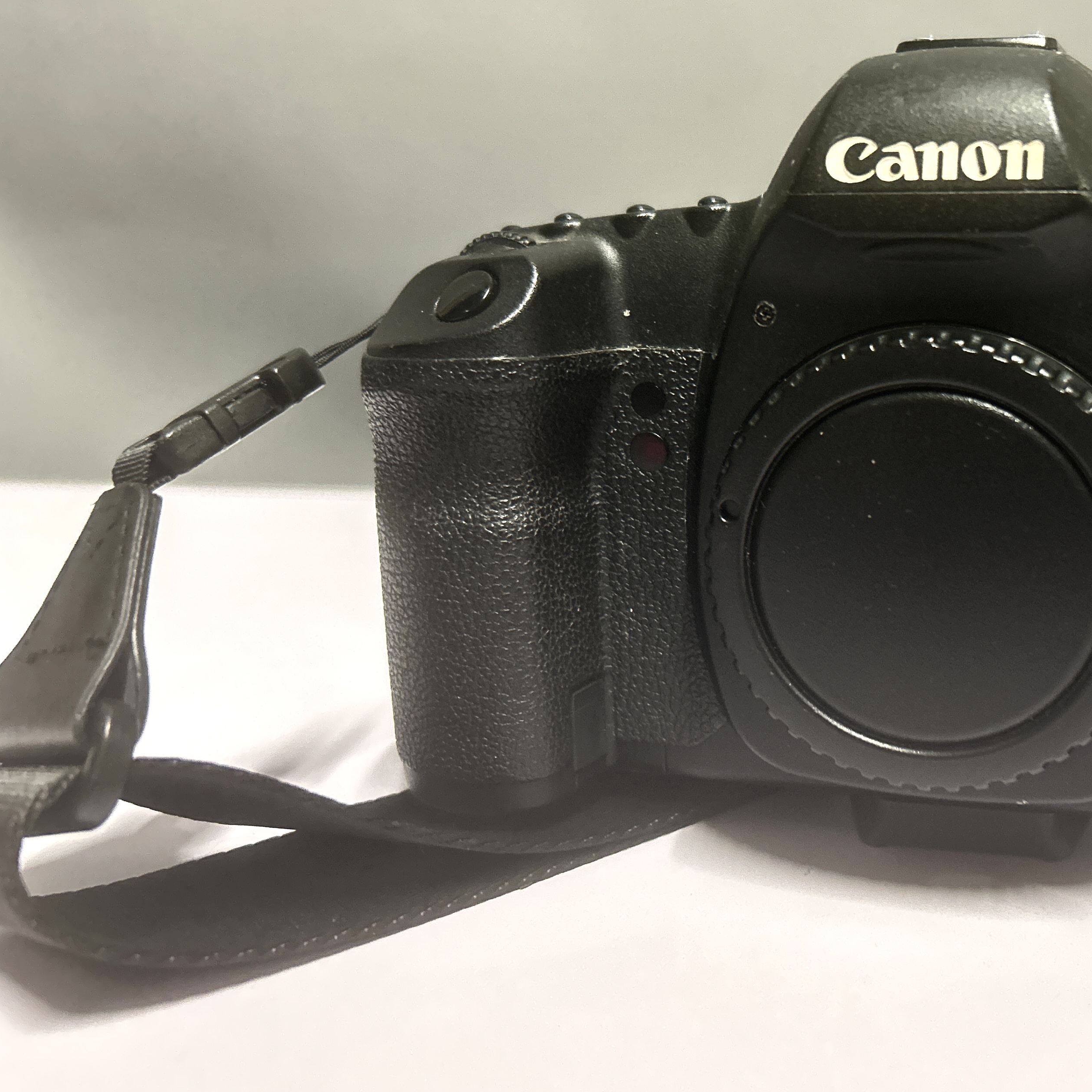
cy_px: 519
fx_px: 1321
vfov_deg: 44.9
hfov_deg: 43.1
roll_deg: -1.5
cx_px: 857
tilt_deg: -11.4
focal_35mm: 37
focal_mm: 5.7
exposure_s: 1/50
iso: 500
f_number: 1.5
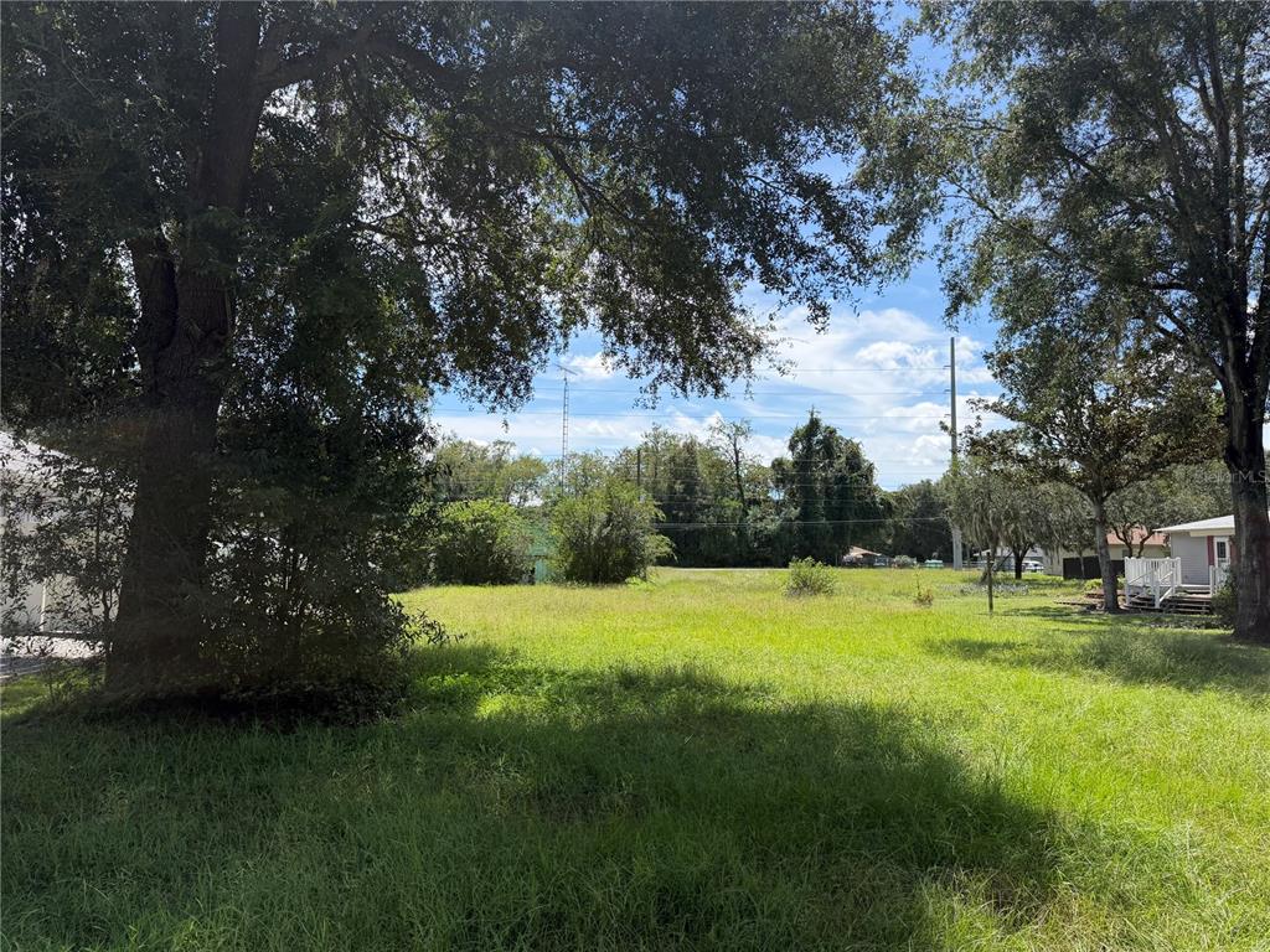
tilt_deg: +5.3
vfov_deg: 56.8
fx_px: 881
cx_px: 635
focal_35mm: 24
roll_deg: -1.3
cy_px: 476
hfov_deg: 71.6
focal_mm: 6.76
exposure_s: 1/3584
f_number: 1.78
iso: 100
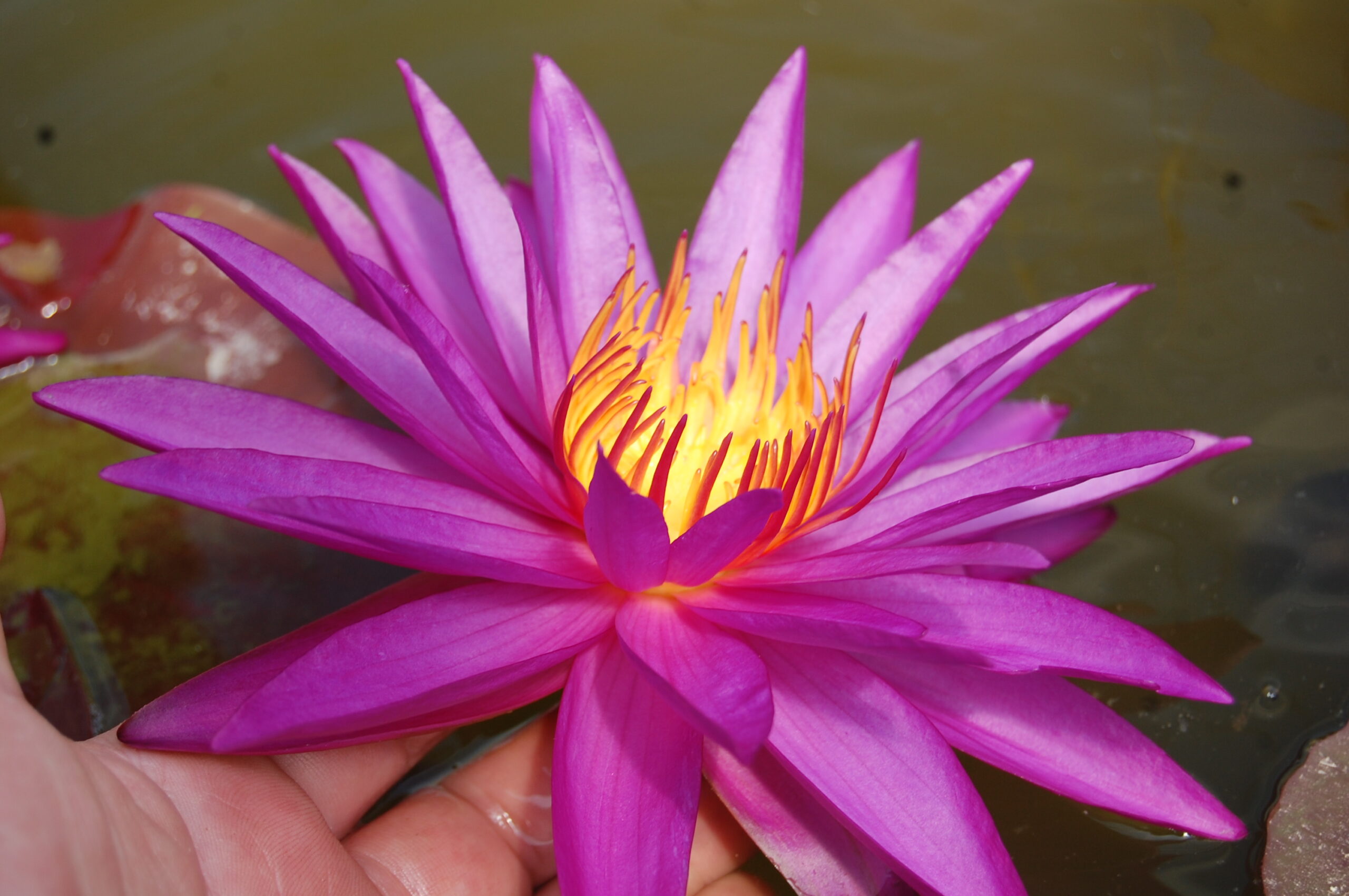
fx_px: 3089
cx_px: 674
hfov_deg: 24.6
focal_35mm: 82
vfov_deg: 16.5
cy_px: 448
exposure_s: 1/250
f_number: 8
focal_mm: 55
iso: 200
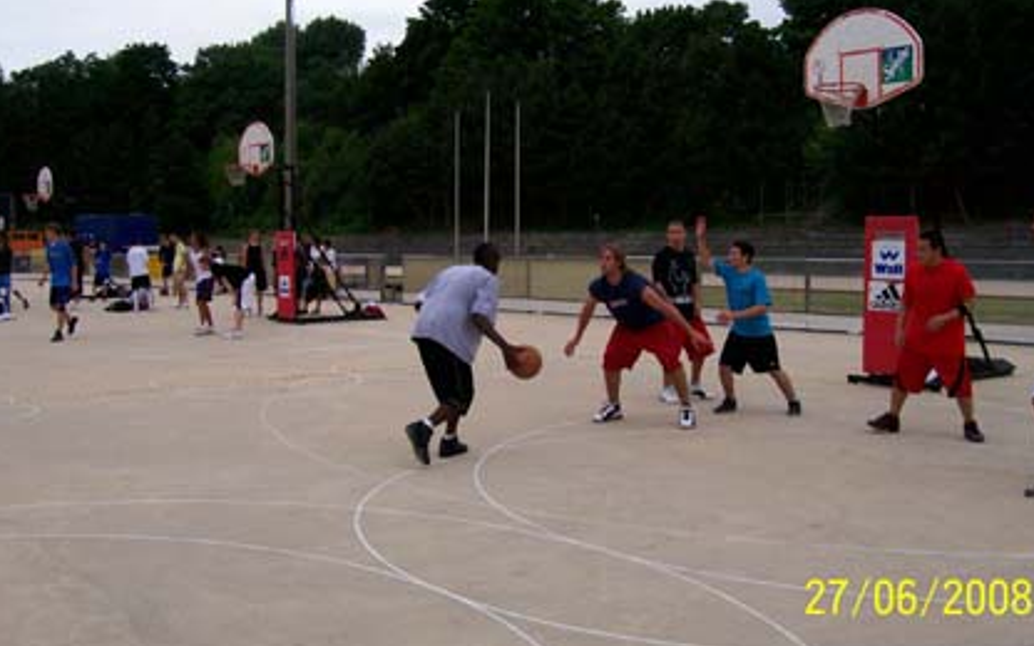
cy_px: 288
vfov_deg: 32.7
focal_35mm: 39
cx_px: 529
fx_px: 1099
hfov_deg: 50.4
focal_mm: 5.6
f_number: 5.1
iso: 80
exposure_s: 1/417
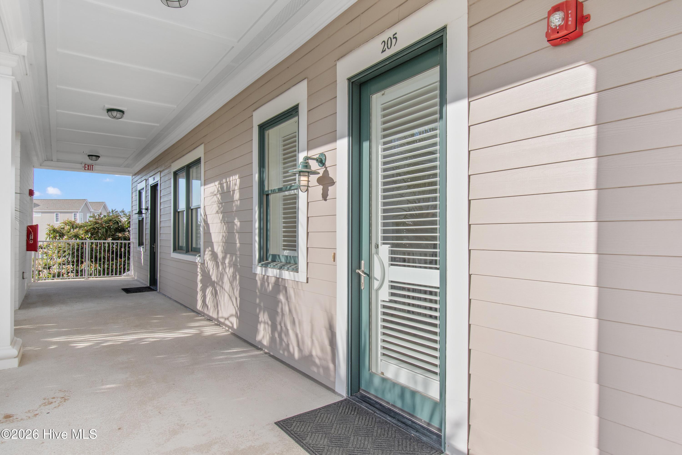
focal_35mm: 21
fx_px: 398
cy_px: 228
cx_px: 341
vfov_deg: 59.5
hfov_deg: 81.2
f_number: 9
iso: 100
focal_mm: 14
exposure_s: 1/320
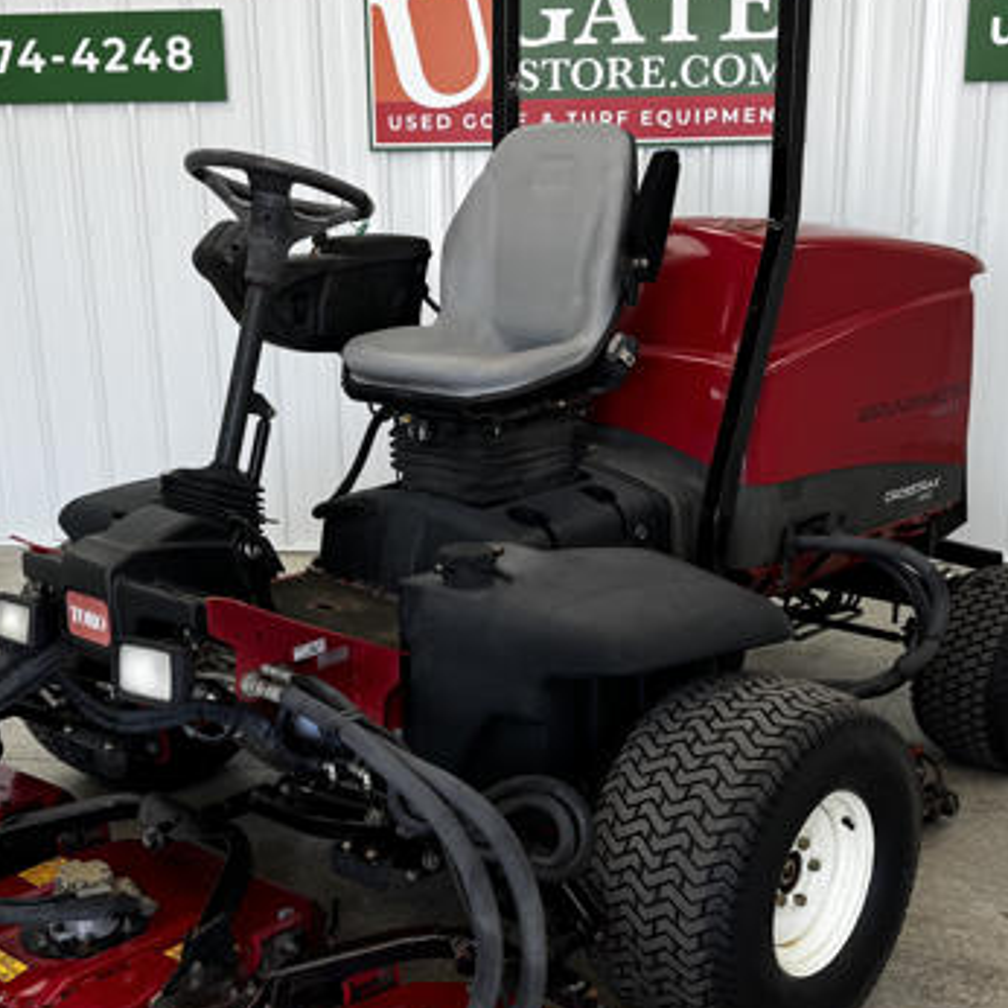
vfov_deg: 34.5
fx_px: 1614
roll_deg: +0.7
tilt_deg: -18.6
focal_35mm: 49
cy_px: 644
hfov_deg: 34.7
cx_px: 481
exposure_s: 1/152
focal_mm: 6.76
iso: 64
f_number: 1.78
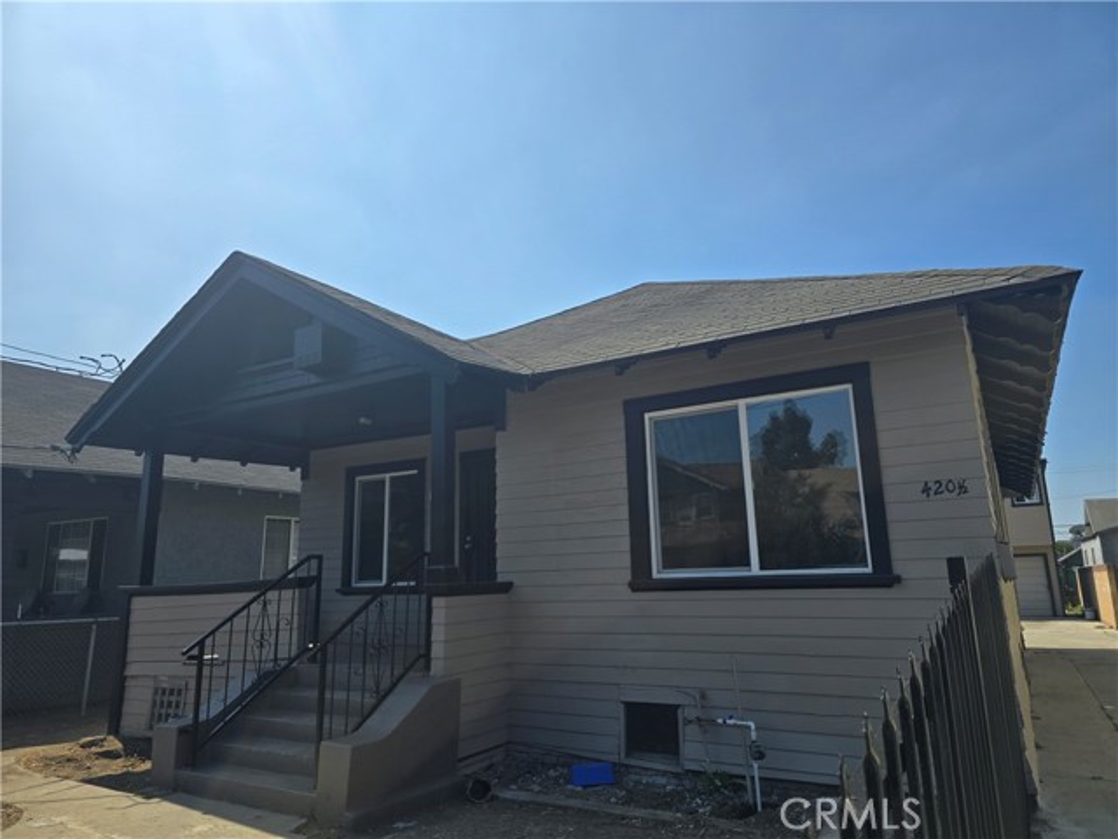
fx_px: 743
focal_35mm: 23
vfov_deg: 58.9
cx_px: 559
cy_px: 420
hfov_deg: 73.9
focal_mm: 6.3
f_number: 1.7
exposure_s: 1/895
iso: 12
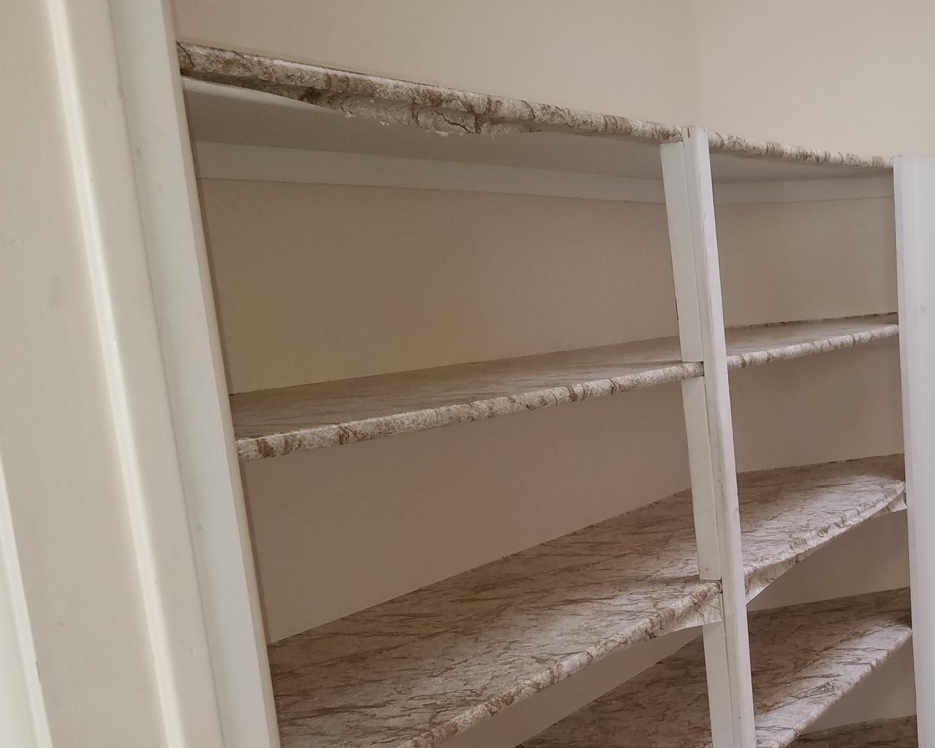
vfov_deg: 32.3
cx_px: 769
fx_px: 1273
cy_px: 527
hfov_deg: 38.6
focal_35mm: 46
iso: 100
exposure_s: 1/120
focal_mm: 4.2
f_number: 1.7
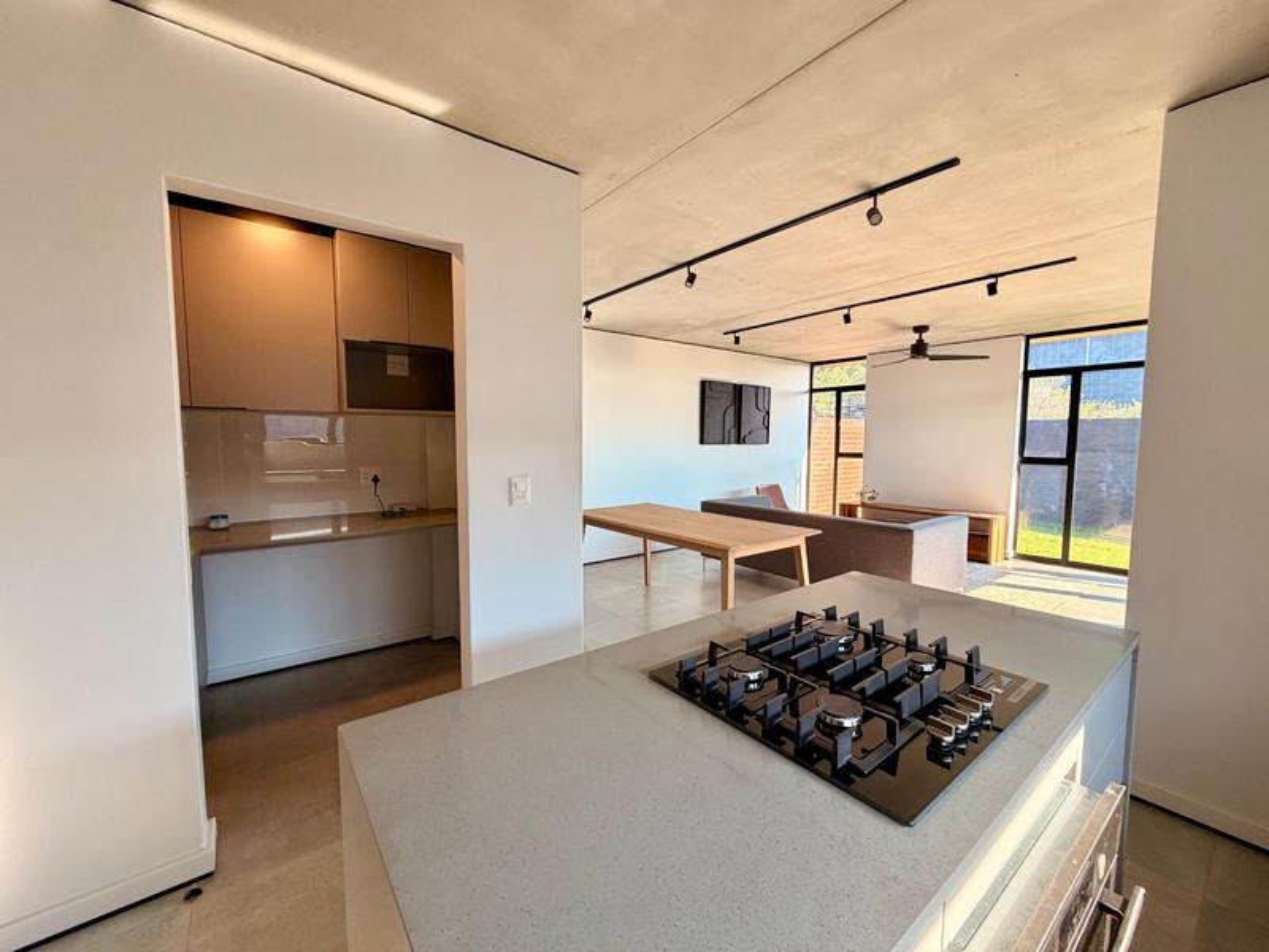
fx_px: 513
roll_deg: -0.2
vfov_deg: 85.7
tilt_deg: -2.9
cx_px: 634
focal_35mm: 14
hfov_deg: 102.1
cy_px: 476
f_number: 2.2
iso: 64
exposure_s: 1/121
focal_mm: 2.22
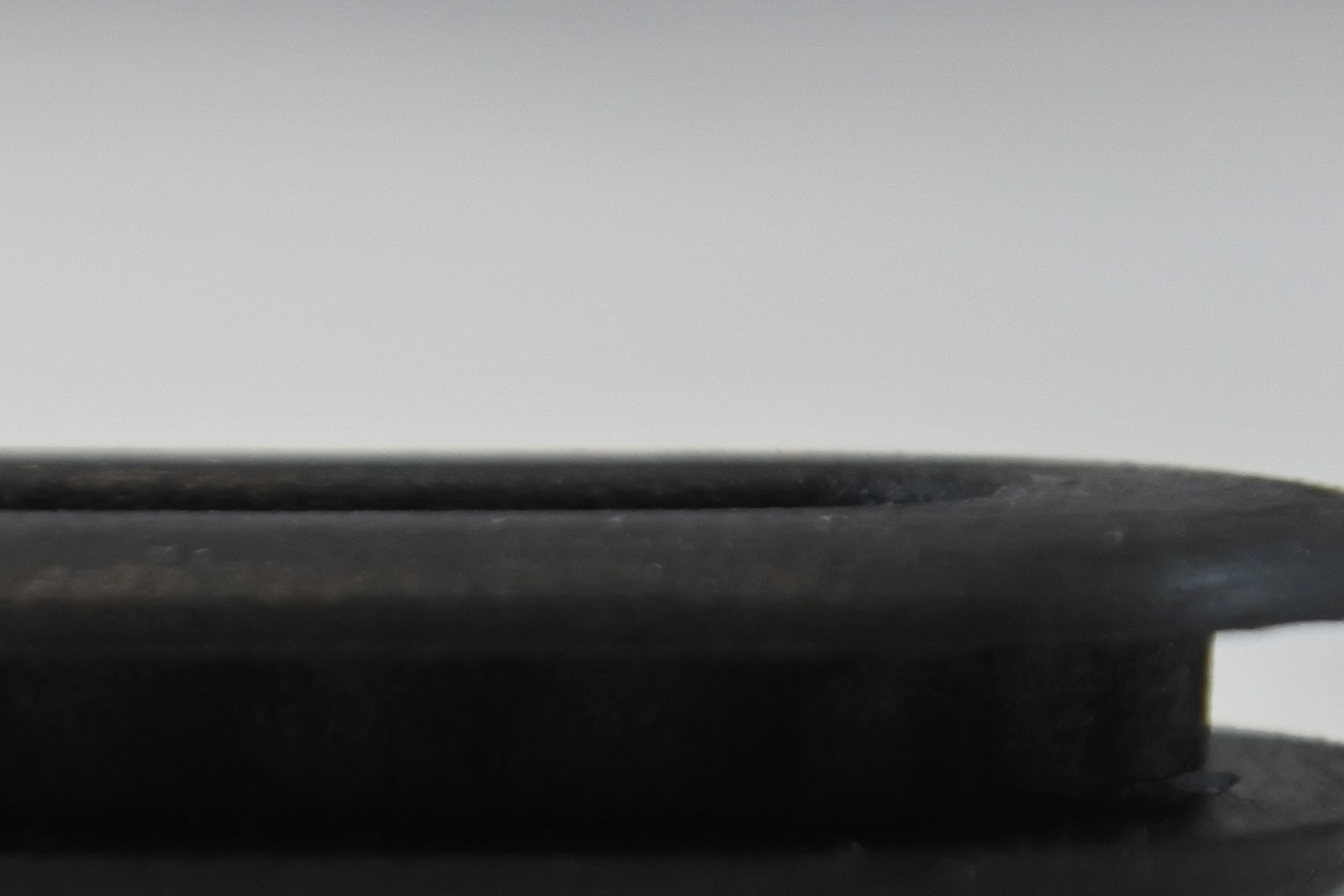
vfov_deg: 9.6
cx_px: 323
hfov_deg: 14.3
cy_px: 791
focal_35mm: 143
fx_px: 5338
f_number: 5.3
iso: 400
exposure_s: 1/125
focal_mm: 26.4
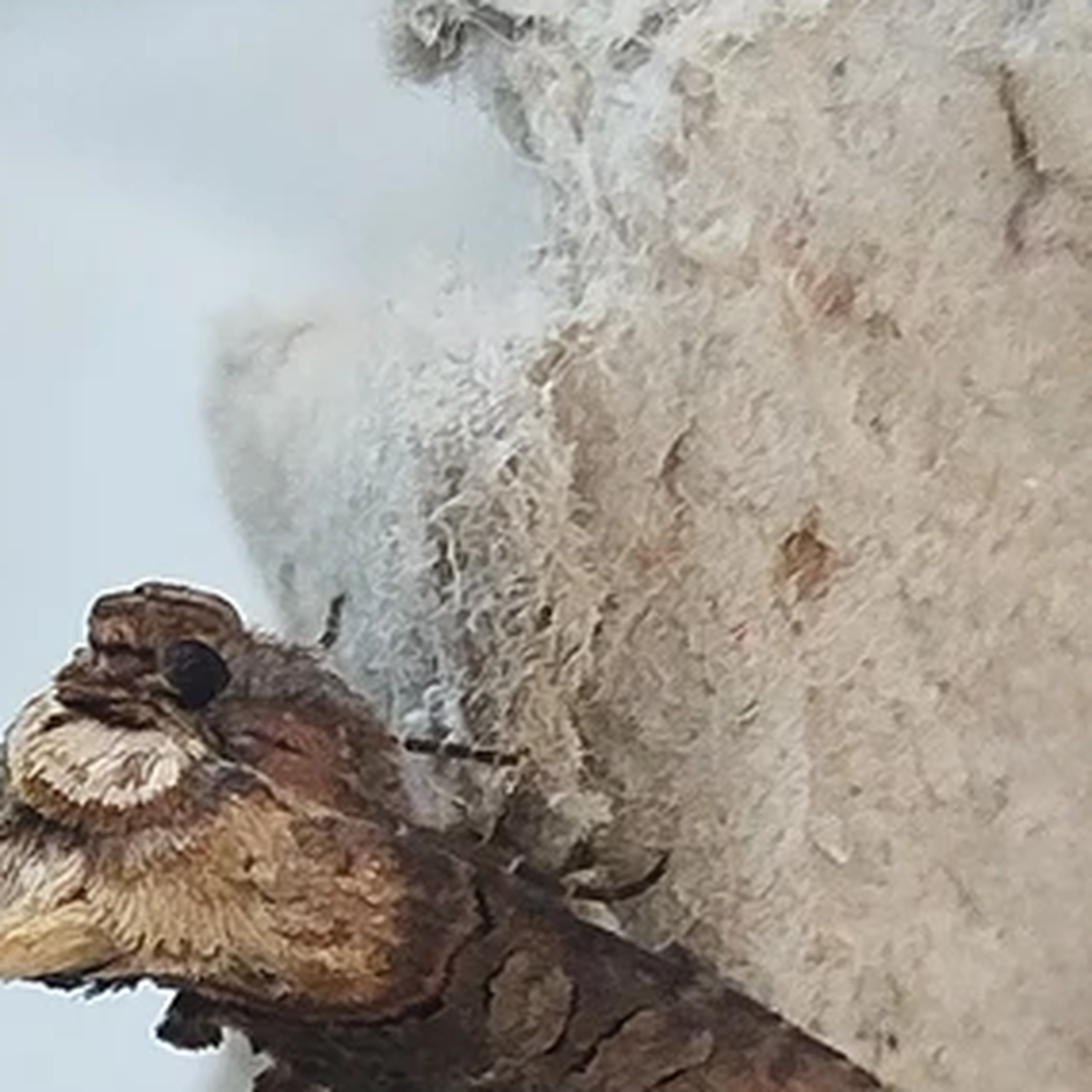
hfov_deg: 12.7
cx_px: 360
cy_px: 1146
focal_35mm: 137
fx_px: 4890
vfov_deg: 12.6
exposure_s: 1/33
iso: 320
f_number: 1.7
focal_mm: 5.31
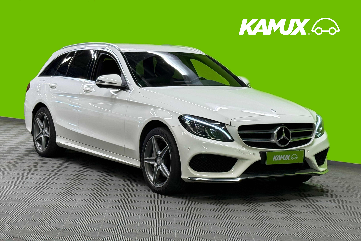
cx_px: 180
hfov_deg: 30.1
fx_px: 672
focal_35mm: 67
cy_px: 120
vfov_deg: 20.3
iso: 800
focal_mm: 67
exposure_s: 1/50
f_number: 5.6
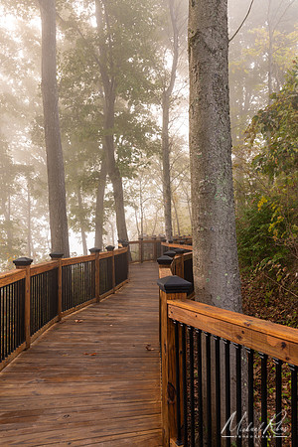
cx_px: 149
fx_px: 372
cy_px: 224
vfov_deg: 61.9
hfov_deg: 43.6
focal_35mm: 30
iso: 100
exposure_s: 1/3
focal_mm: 30
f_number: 13
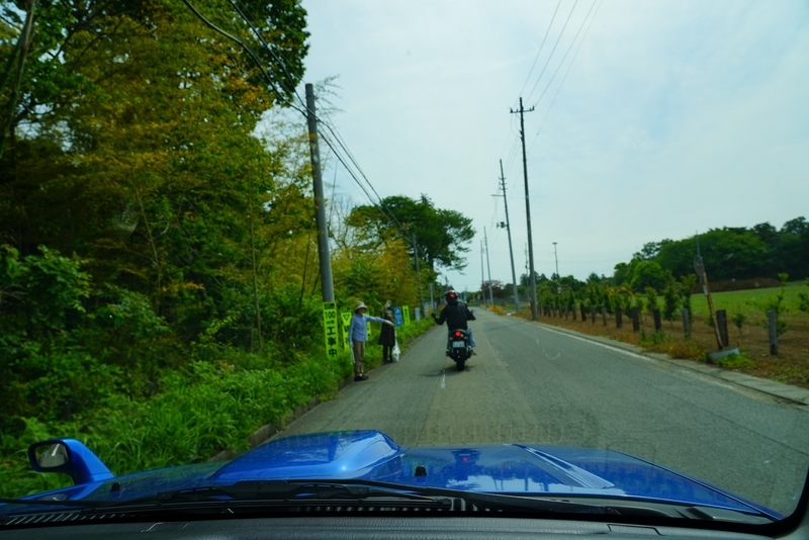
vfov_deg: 53.2
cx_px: 404
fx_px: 539
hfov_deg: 73.7
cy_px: 270
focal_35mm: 24
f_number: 8
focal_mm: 24
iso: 100
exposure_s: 1/350
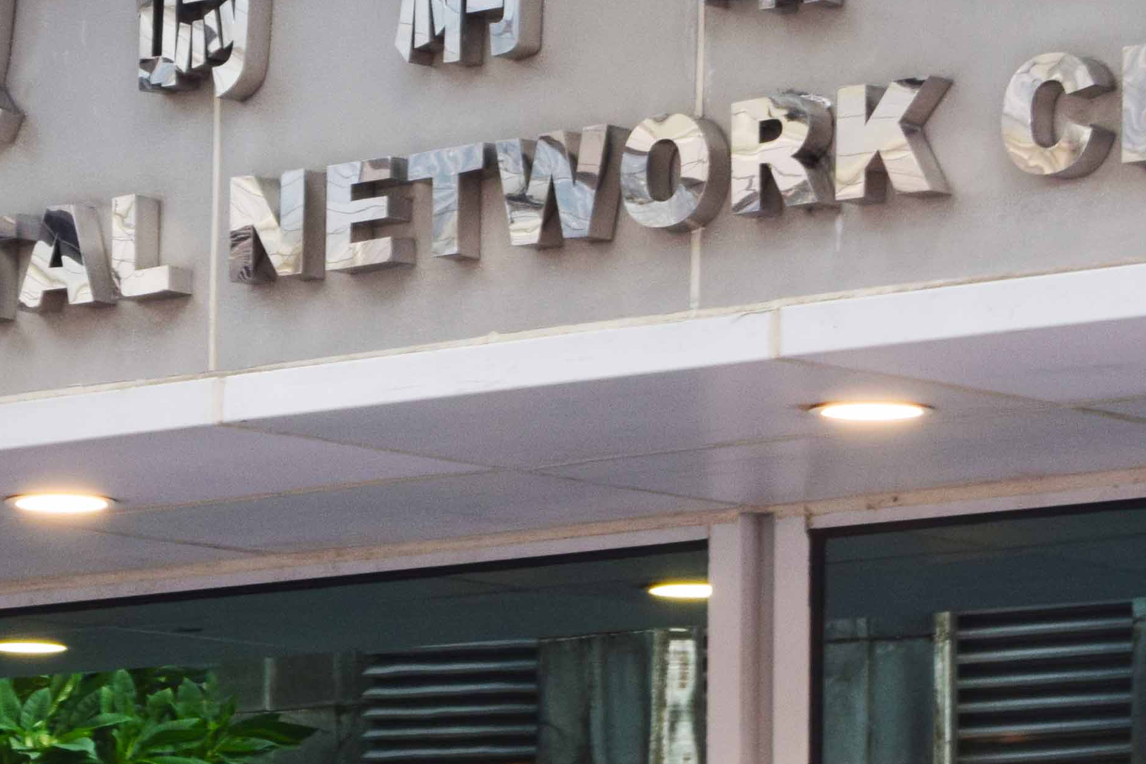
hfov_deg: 8.9
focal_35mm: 232
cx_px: 396
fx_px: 7384
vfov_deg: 5.9
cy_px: 191
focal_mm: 48
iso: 400
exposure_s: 1/20
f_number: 14
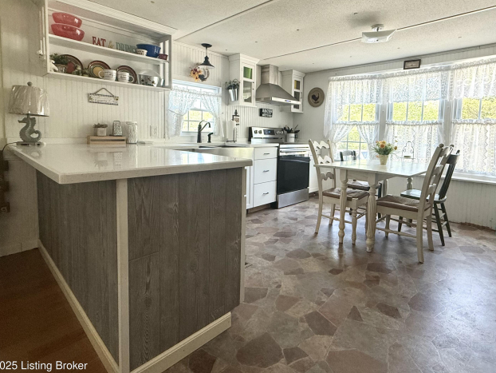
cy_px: 184
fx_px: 215
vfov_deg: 81.8
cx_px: 250
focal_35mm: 15
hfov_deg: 98.1
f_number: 2.2
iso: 160
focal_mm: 2.22
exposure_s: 1/99
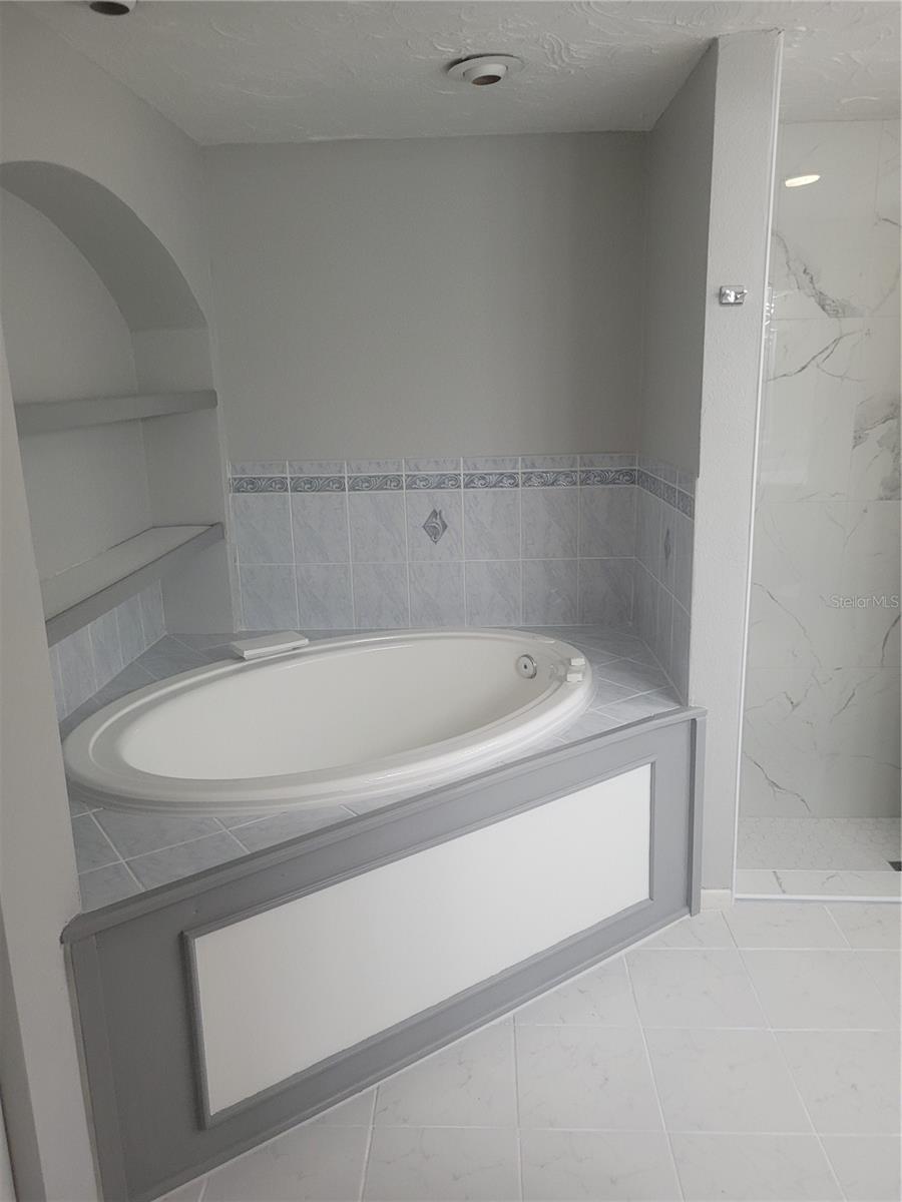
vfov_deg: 67.3
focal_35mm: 26
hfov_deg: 53.1
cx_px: 451
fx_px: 903
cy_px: 601
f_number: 1.8
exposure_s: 1/60
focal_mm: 5.4
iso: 200
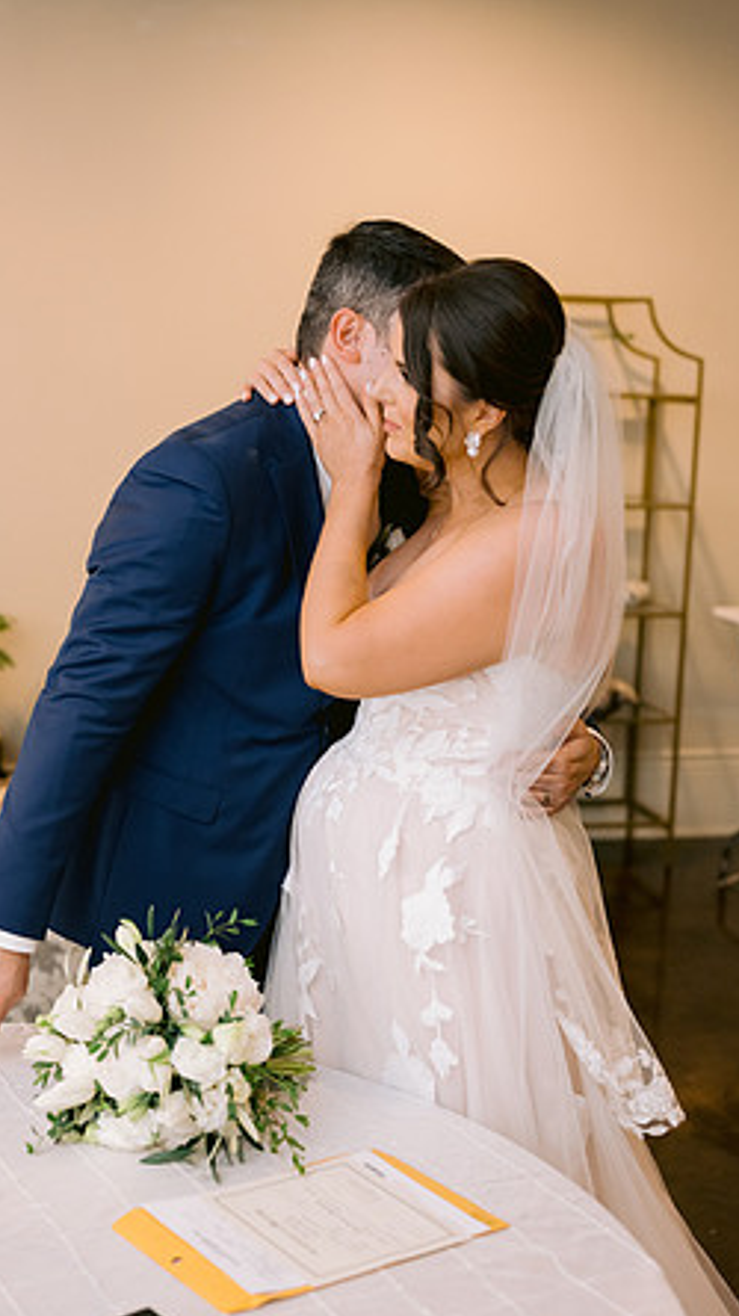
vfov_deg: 39.2
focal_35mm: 53
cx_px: 319
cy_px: 662
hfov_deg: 22.6
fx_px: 1848
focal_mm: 50
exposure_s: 1/160
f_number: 2.8
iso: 1250
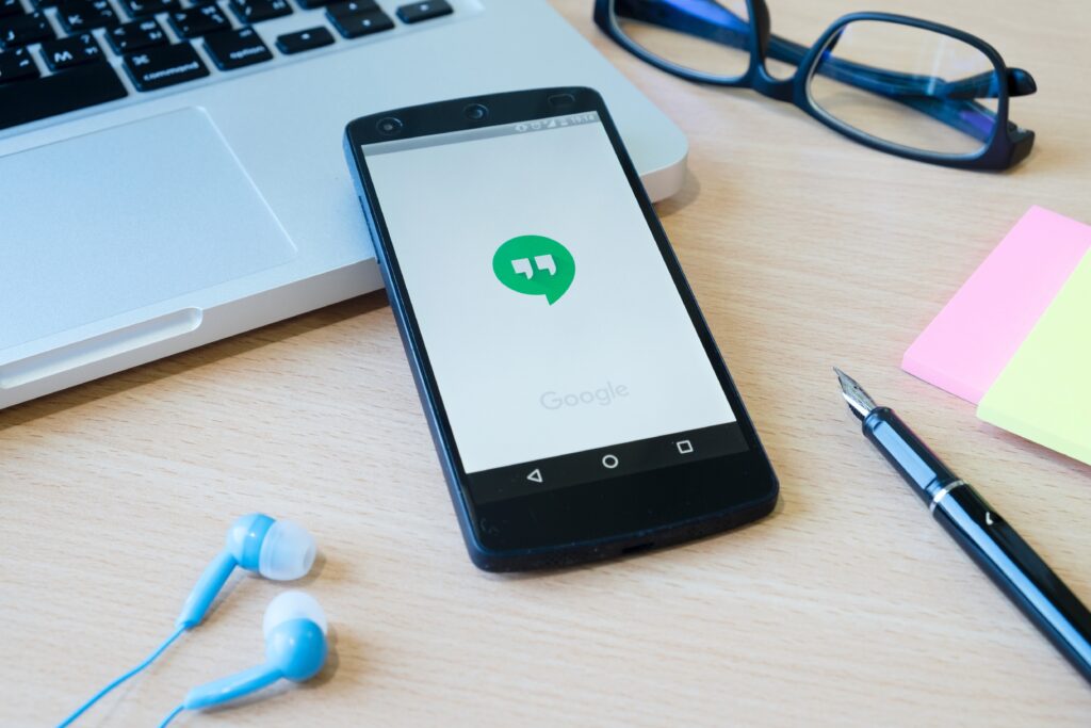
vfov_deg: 27.5
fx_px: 1485
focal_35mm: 49
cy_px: 364
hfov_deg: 40.3
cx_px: 546
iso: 400
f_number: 6.4
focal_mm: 32.9
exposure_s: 1/15
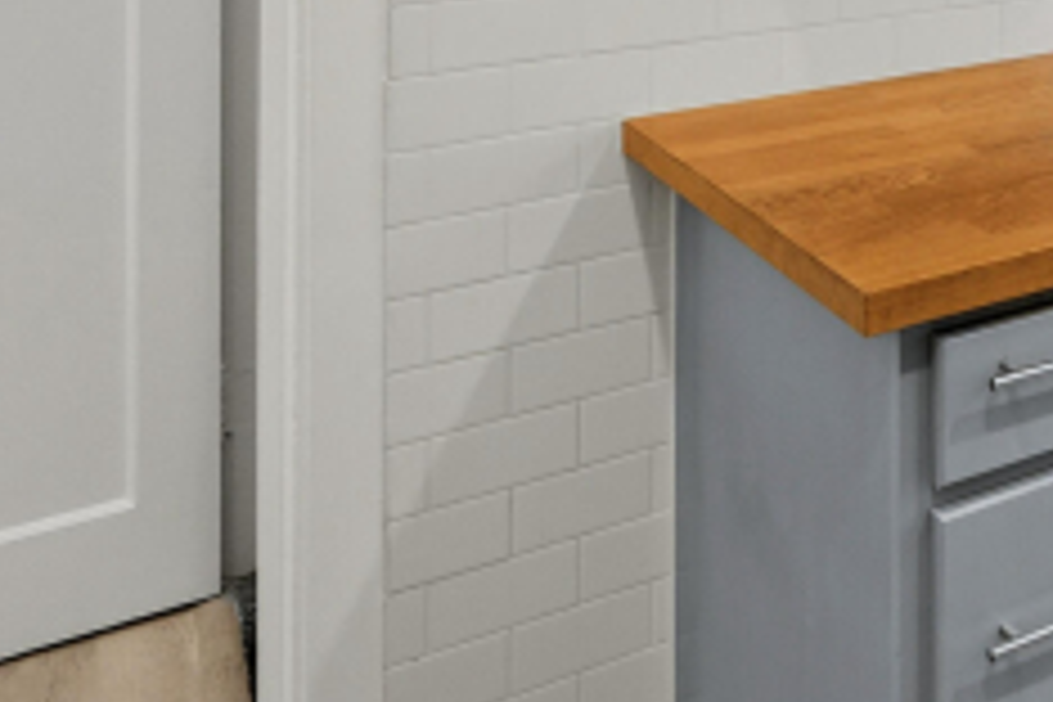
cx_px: 1170
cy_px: -252
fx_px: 1404
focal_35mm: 48
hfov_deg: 35.0
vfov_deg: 24.0
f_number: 8
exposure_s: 1/20
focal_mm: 10
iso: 400
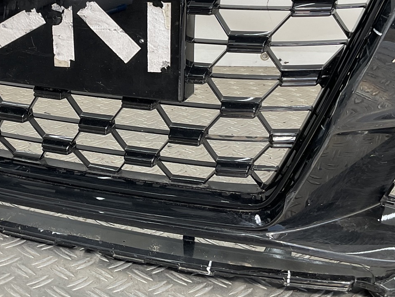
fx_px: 696
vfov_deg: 23.7
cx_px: 109
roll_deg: -3.0
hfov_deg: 31.2
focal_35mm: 61
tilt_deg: -13.0
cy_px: 60
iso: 16
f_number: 1.8
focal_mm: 3
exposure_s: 1/100
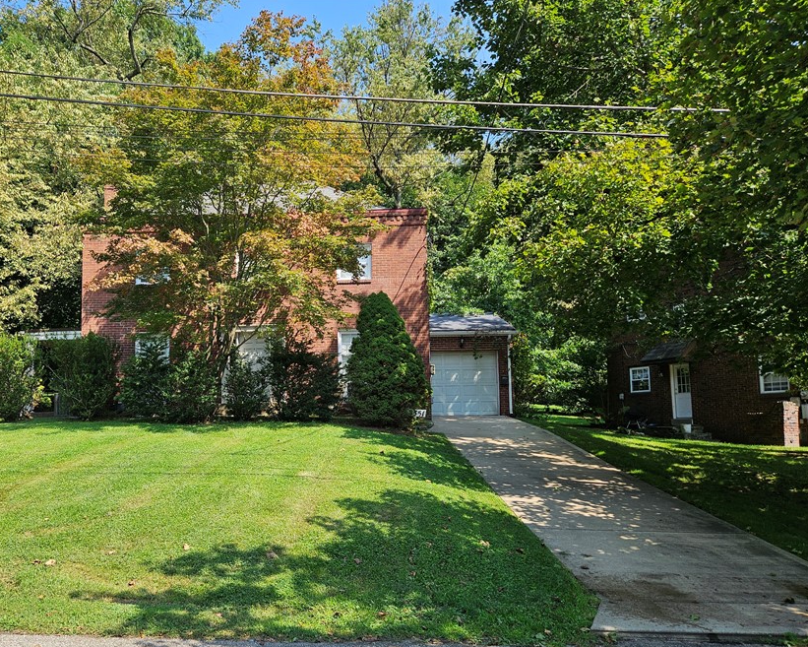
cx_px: 309
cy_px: 374
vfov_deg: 51.3
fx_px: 670
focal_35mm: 28
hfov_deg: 61.5
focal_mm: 5.4
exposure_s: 1/895
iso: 25
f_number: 1.8
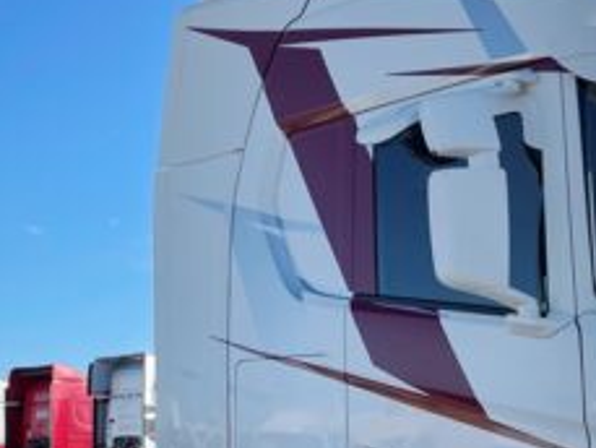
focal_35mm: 68
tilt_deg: +4.1
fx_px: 1171
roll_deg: +0.9
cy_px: 383
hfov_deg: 28.3
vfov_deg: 21.3
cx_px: 401
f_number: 1.6
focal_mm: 4.2
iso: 32
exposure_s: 1/3125
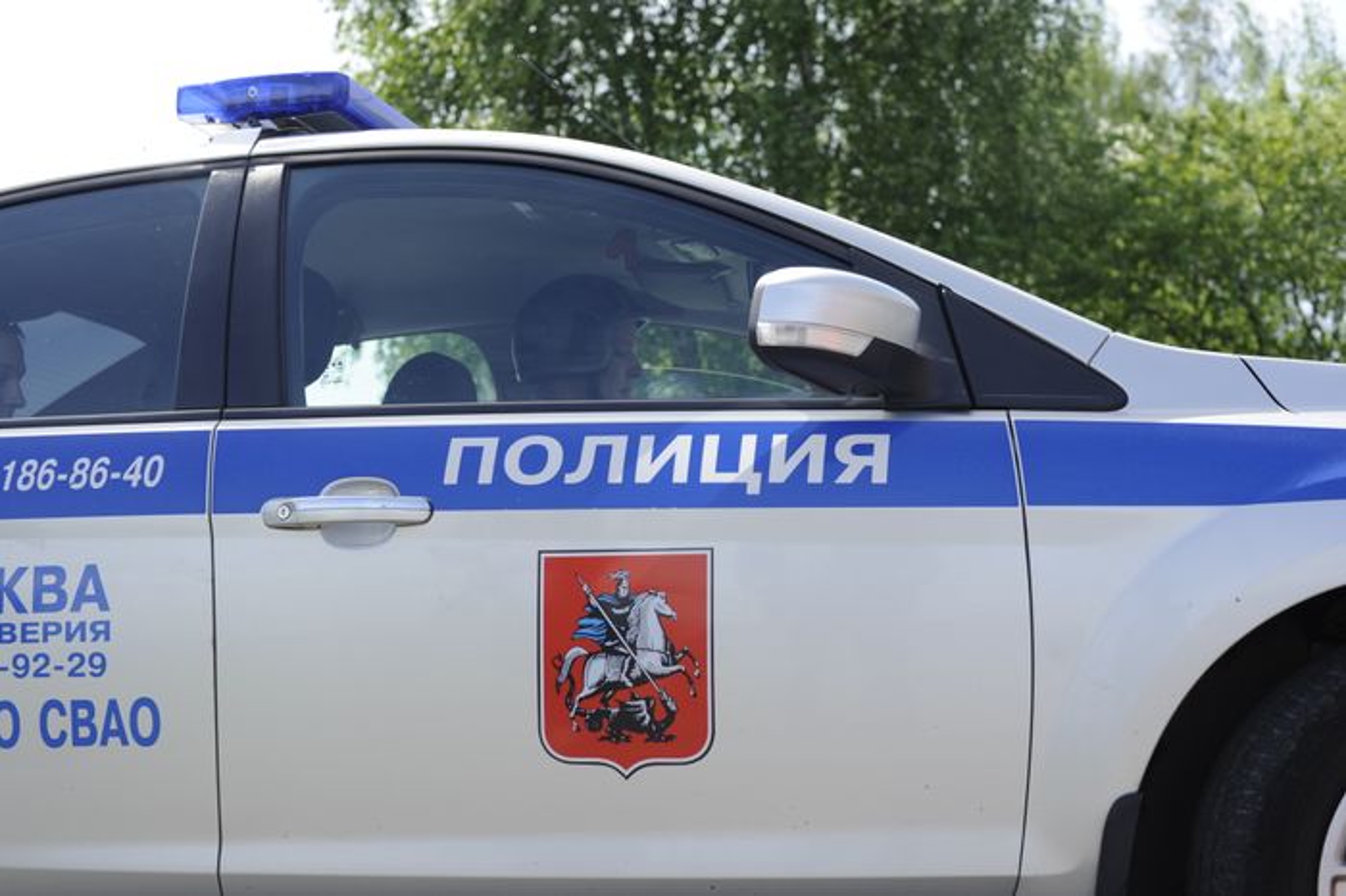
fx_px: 1868
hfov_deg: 39.6
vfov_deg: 27.0
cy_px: 448
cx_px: 673
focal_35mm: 50
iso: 250
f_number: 5.6
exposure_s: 1/640
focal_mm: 50
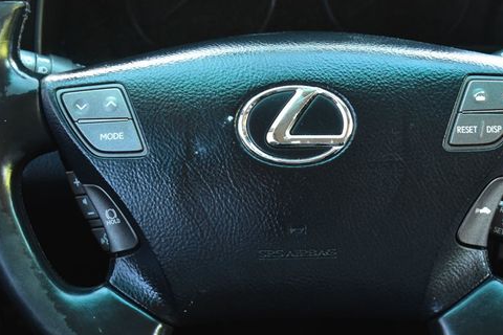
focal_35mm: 96
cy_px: 181
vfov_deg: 14.2
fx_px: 1341
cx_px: 300
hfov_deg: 21.2
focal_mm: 48
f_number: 5.3
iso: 1600
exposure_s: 1/15
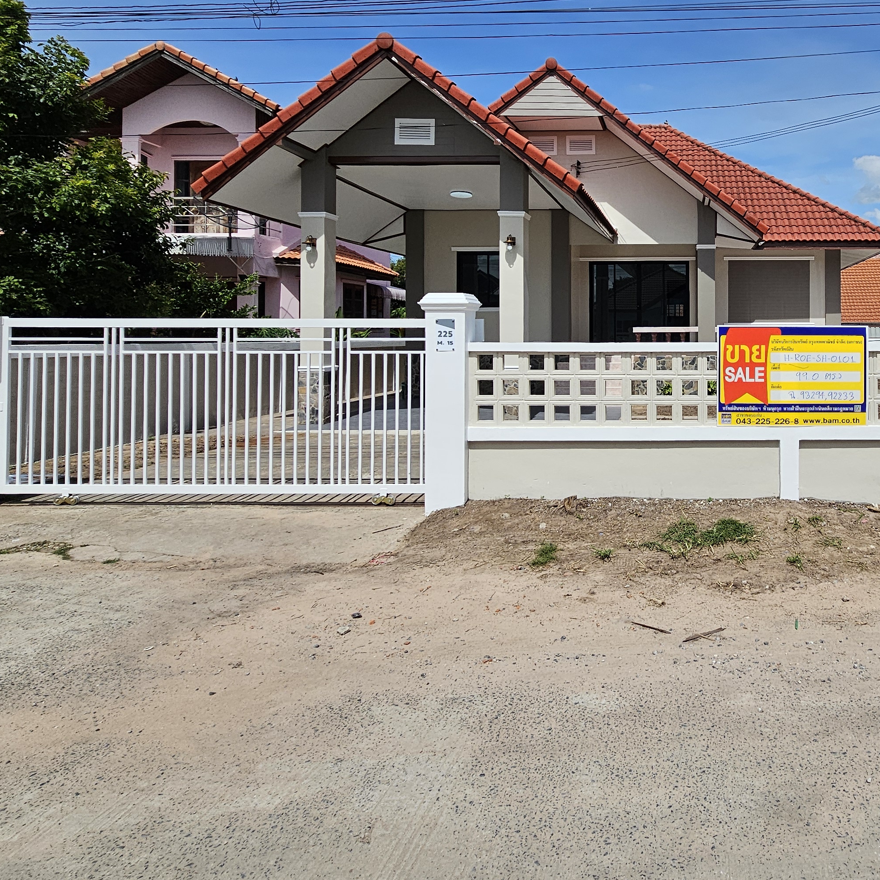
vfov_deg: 66.3
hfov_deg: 62.6
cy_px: 333
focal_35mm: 23
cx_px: 681
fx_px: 662
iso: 50
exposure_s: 1/4756
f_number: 2.2
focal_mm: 2.2
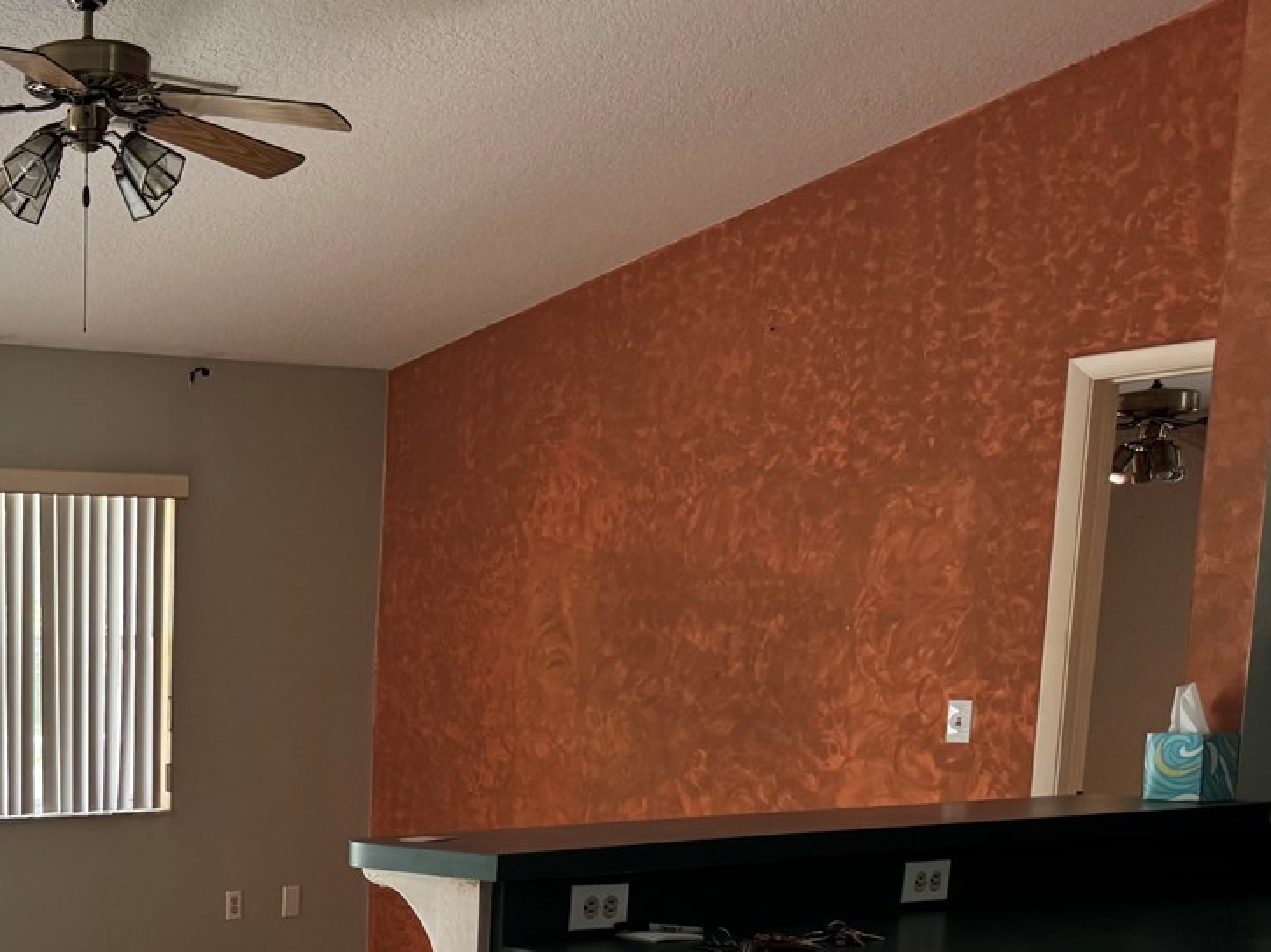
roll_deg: -0.1
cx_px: -39
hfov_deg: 32.8
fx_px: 1945
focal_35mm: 53
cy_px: 984
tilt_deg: -10.2
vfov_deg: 25.9
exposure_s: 1/121
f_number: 1.78
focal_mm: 6.76
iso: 160
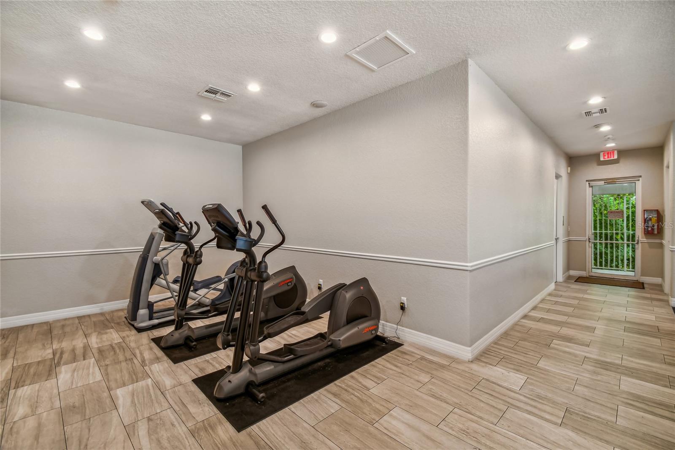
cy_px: 225
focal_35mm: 15
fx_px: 281
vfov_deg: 77.3
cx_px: 338
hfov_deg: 100.4
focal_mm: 10
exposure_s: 1/5
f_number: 7.1
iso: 100
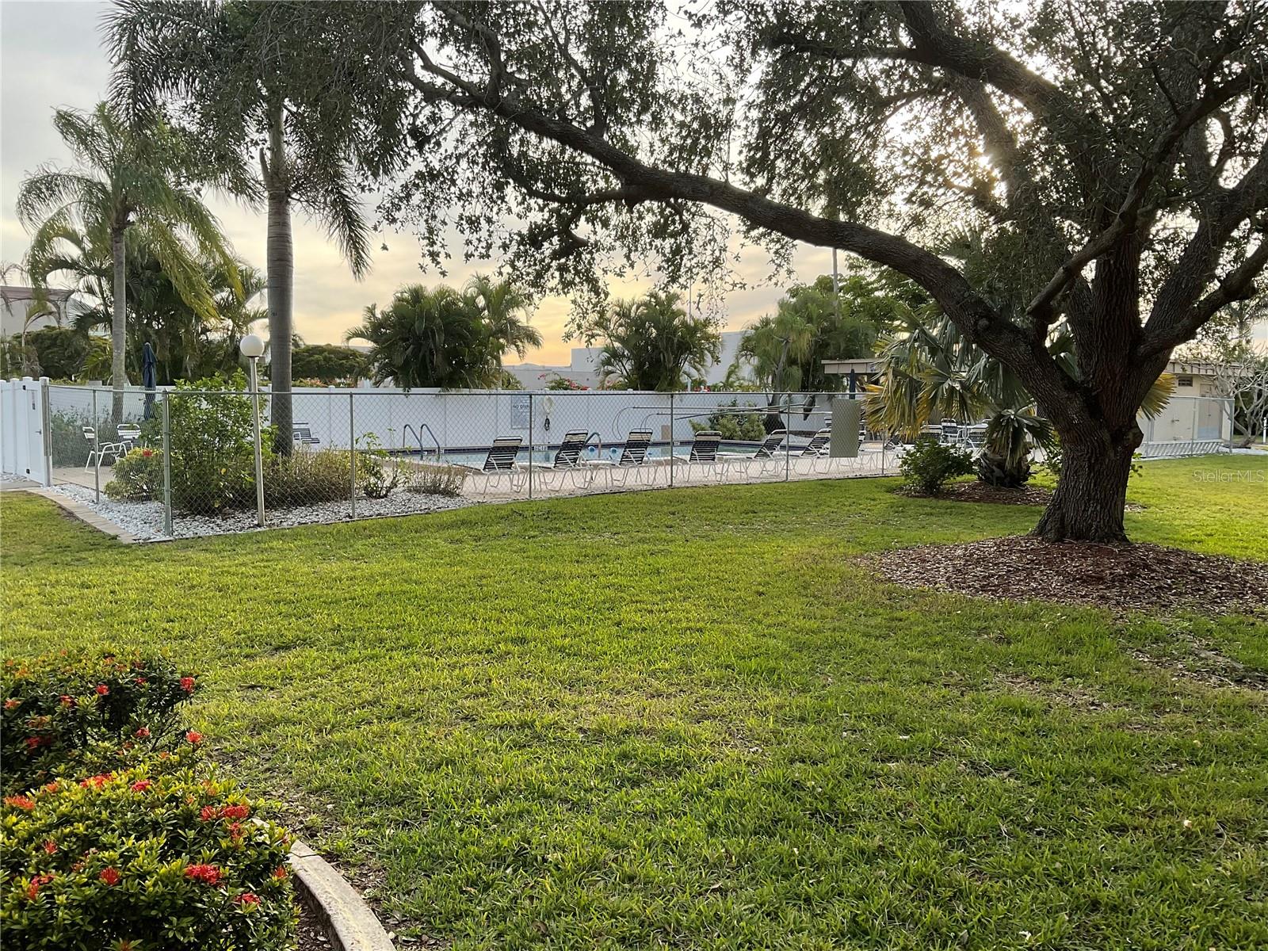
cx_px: 634
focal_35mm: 29
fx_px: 1062
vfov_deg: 48.2
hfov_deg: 61.7
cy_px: 476
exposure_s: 1/406
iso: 16
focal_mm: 3
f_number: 1.8
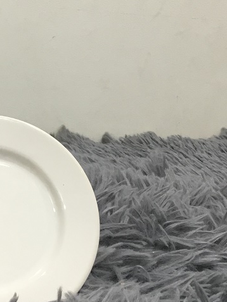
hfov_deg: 18.2
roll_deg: +1.1
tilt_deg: -13.2
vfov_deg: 25.0
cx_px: -22
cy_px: 144
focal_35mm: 78
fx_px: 682
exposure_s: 1/33
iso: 64
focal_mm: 3.3
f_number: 2.4
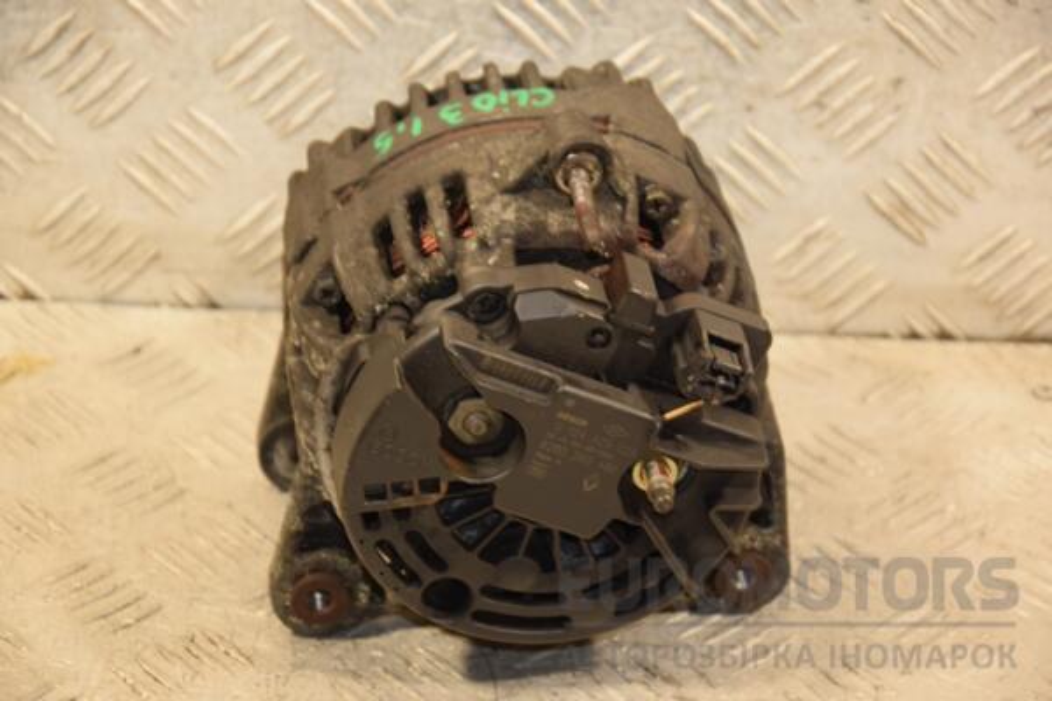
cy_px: 350
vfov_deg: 9.9
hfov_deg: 14.9
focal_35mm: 138
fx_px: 4032
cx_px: 526
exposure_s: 1/80
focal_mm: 92
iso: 800
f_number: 5.6
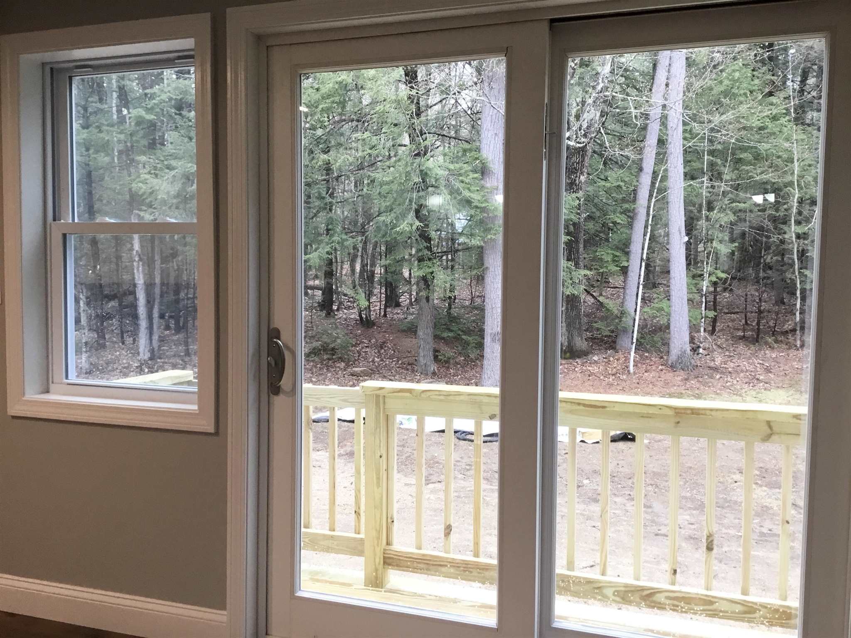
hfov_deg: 58.4
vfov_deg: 45.4
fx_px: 762
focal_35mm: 31
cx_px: 426
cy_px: 319
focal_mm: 3.3
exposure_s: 1/30
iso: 64
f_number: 2.4
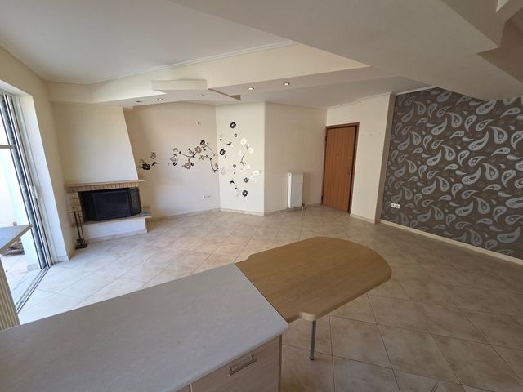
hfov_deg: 106.2
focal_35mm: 13
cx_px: 262
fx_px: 196
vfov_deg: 89.9
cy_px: 196
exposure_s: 1/105
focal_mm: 2.2
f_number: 2.2
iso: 50
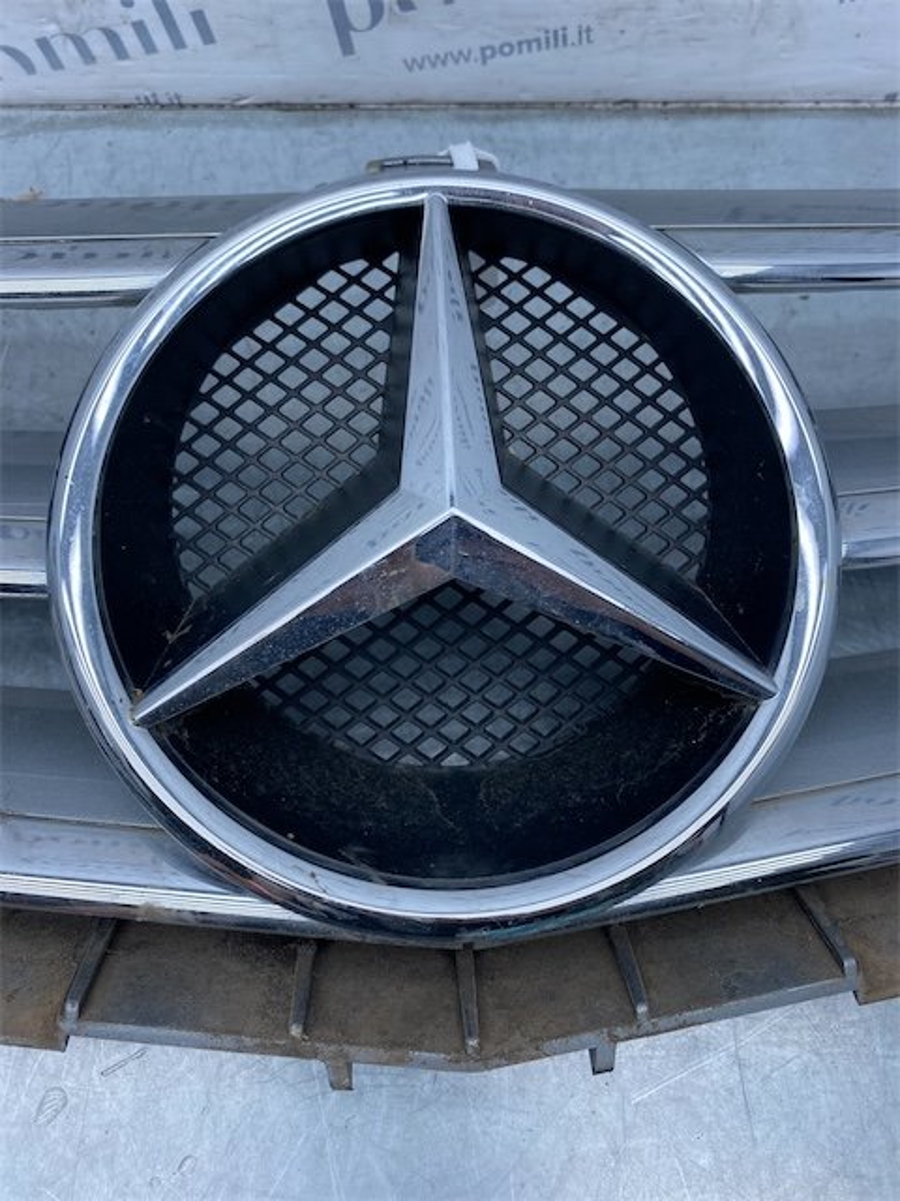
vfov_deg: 67.3
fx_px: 901
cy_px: 600
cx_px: 450
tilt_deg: -69.2
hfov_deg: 53.1
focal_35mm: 26
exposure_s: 1/493
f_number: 1.8
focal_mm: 4.25
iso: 32
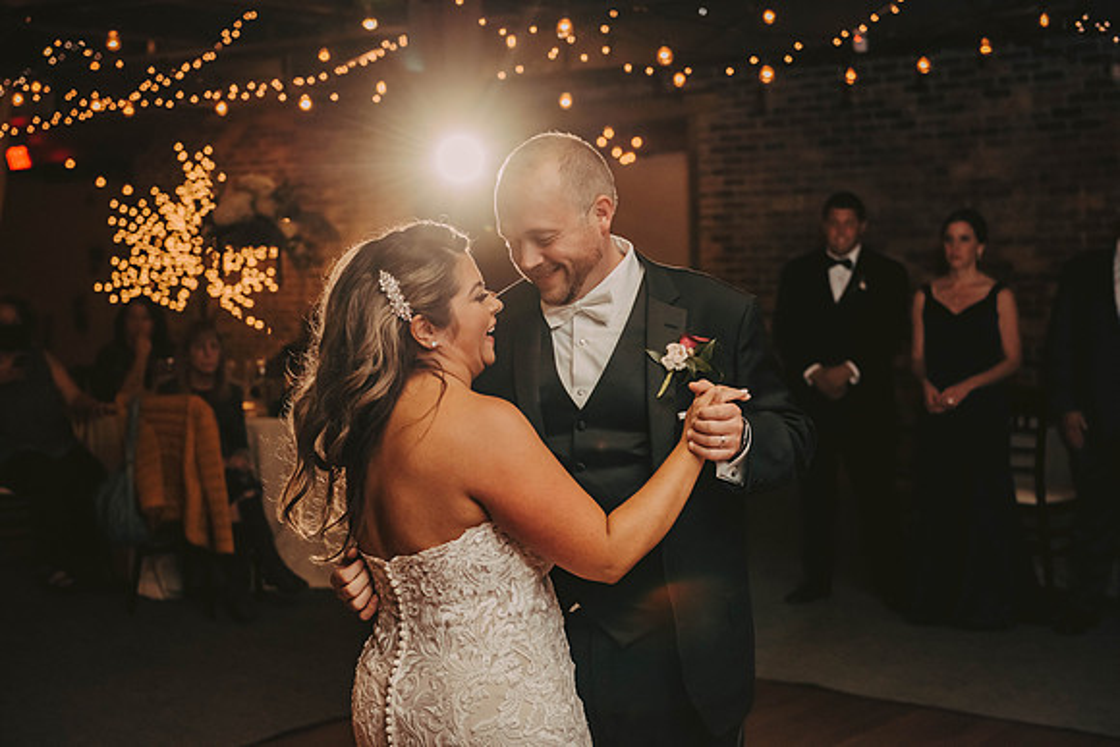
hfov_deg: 33.4
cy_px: 374
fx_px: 1867
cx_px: 560
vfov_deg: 22.6
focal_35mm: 60
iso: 2000
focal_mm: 60
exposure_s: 1/200
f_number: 3.2
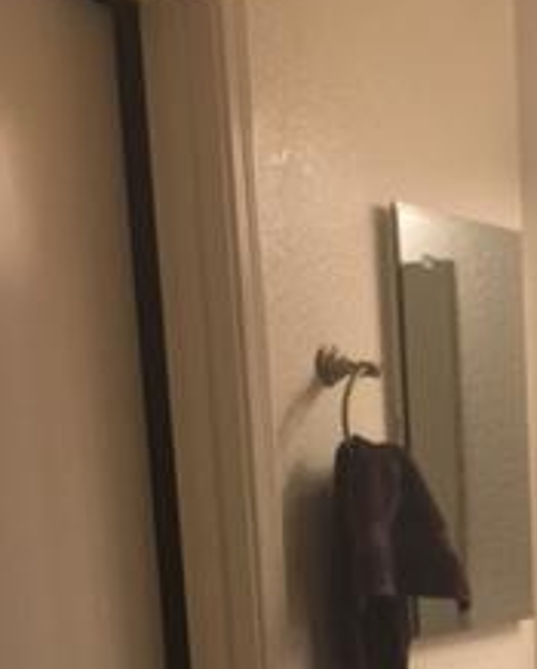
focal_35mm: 83
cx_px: 626
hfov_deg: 17.7
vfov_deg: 21.1
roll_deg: +1.6
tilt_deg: -13.3
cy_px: 841
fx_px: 1645
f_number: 2.2
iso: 50
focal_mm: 4.15
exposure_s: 1/30
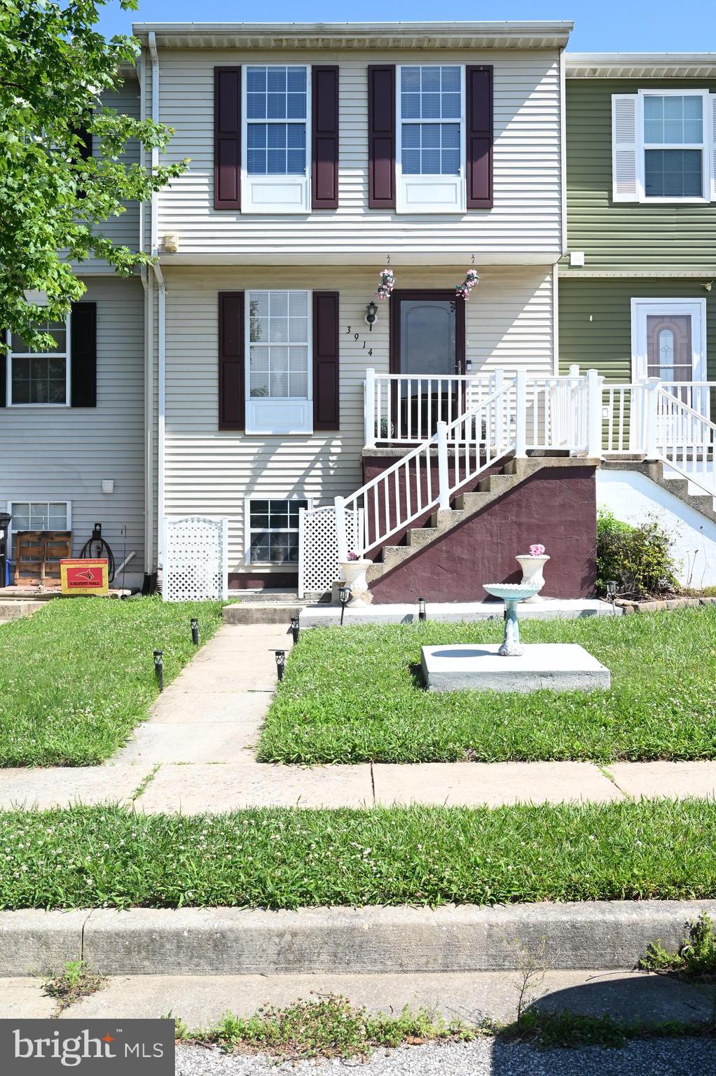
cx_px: 358
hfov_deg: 37.8
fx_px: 1045
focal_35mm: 35
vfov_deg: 54.5
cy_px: 538
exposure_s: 1/125
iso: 125
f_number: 10
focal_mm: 35
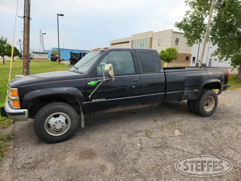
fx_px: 160
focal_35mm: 23
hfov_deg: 73.9
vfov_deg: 58.9
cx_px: 120
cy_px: 90
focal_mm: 5.4
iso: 32
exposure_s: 1/120
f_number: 1.8
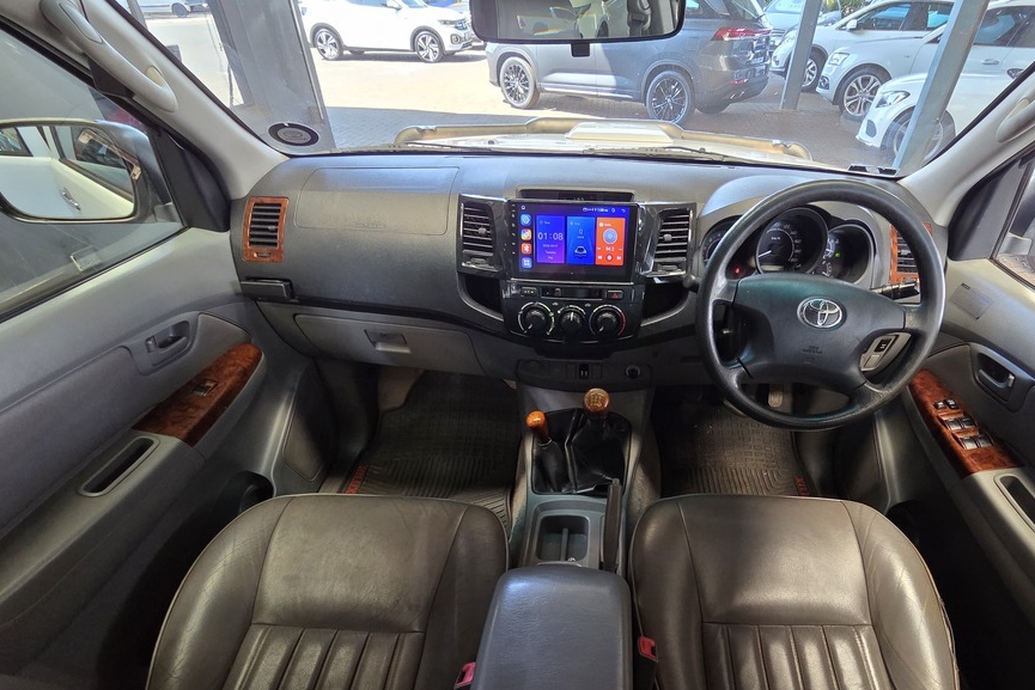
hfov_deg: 96.0
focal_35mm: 16
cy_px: 441
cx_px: 598
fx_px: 460
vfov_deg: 72.2
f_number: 2.2
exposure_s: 1/50
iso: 250
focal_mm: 2.2
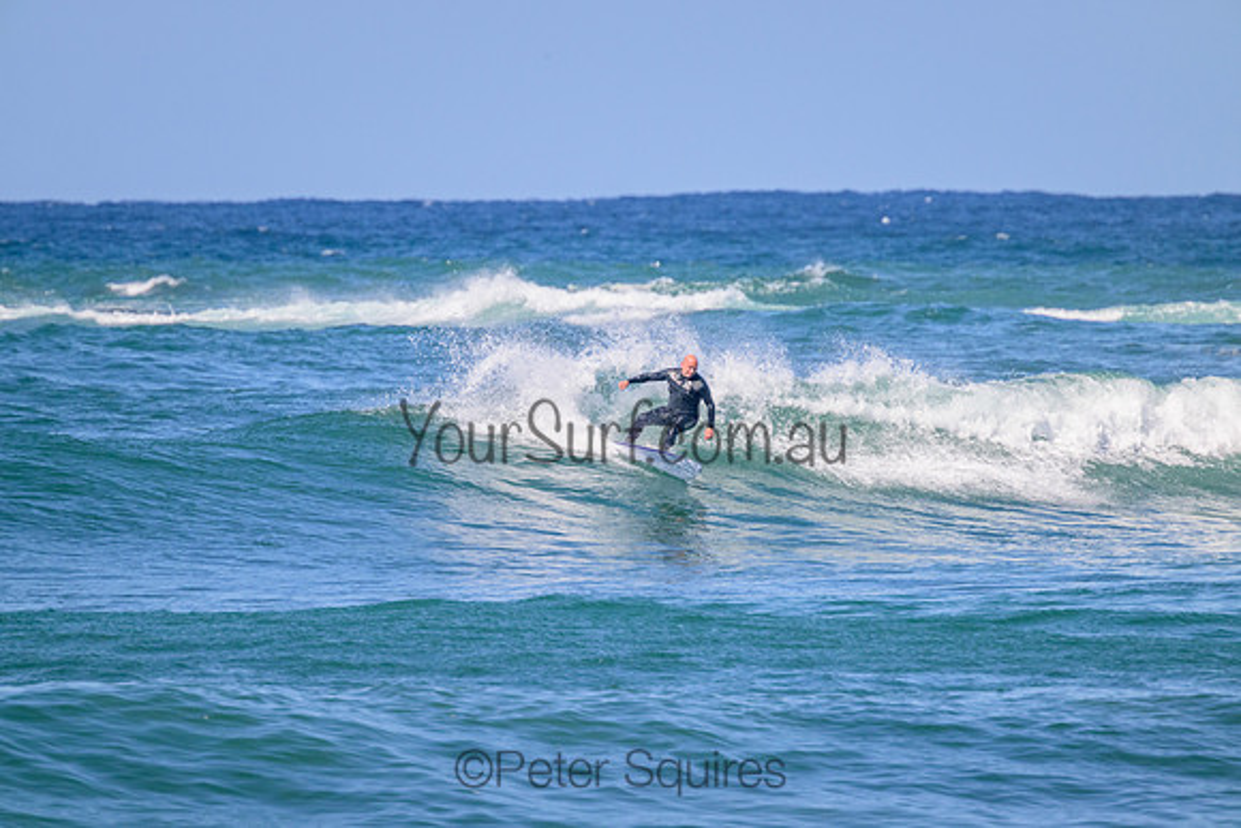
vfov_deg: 1.7
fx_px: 27583
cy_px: 414
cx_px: 620
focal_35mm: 800
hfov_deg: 2.6
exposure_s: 1/2000
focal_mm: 800
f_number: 11
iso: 1400
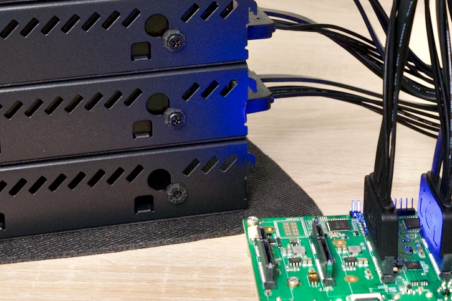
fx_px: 1419
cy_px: 100
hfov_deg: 18.1
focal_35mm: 113
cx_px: 246
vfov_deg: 12.1
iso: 1600
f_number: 8
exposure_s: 1/60
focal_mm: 39
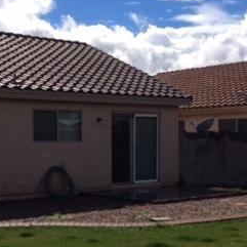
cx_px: 149
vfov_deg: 22.9
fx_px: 605
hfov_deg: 23.0
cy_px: 172
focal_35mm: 75
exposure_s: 1/3185
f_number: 2.4
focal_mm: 3.3
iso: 32
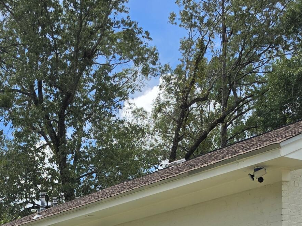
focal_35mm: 78
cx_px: 155
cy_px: 331
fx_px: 680
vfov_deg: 17.2
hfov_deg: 25.0
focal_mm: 6.5
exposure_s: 1/7939
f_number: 1.4
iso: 40
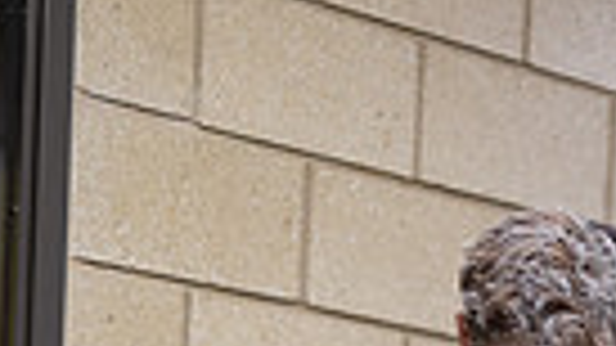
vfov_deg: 6.5
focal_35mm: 172
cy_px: 1002
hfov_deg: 12.5
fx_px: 2809
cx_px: 454
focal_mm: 50
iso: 500
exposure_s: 1/200
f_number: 1.4
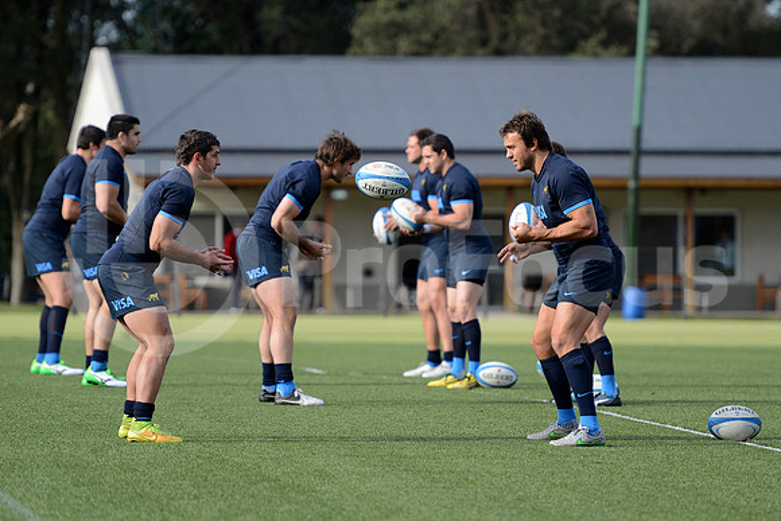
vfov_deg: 5.3
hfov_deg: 7.9
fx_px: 5642
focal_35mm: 260
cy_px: 260
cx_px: 390
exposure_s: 1/2500
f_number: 4
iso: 800
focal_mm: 260
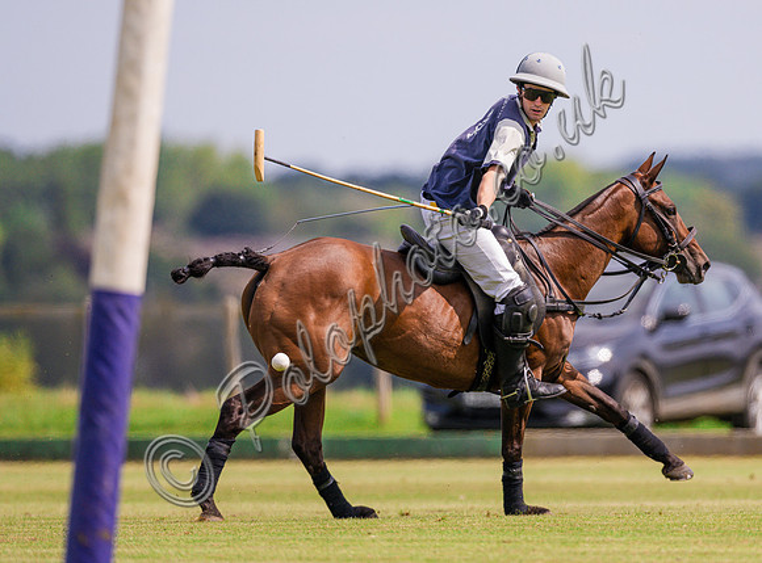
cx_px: 521
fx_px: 17255
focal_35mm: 788
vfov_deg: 1.9
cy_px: 282
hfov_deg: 2.5
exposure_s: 1/3200
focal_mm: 500
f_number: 4
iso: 400
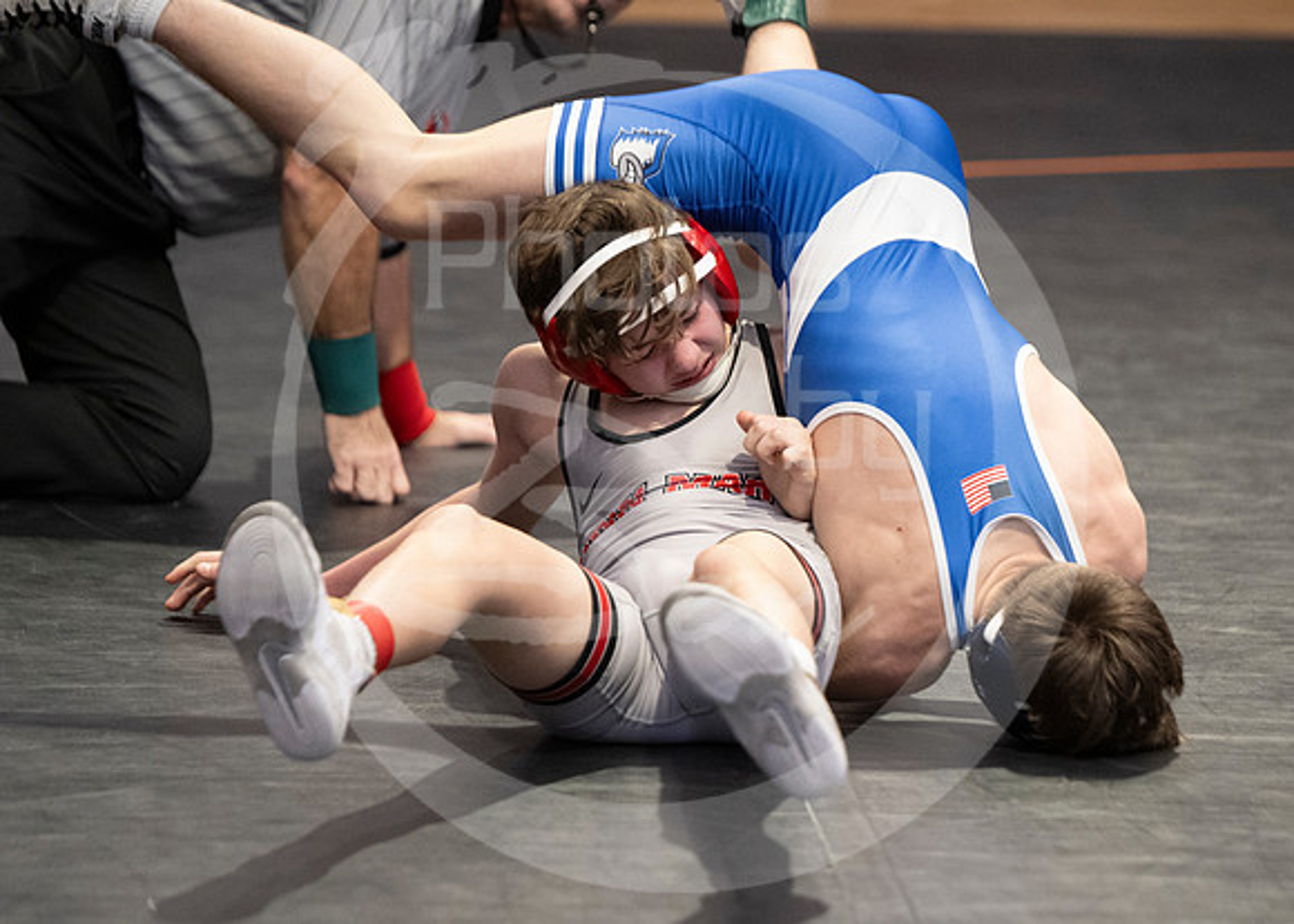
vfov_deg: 5.5
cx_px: 710
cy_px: 718
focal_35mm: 261
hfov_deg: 7.7
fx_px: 9576
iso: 3200
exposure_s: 1/1000
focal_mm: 160
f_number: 2.8
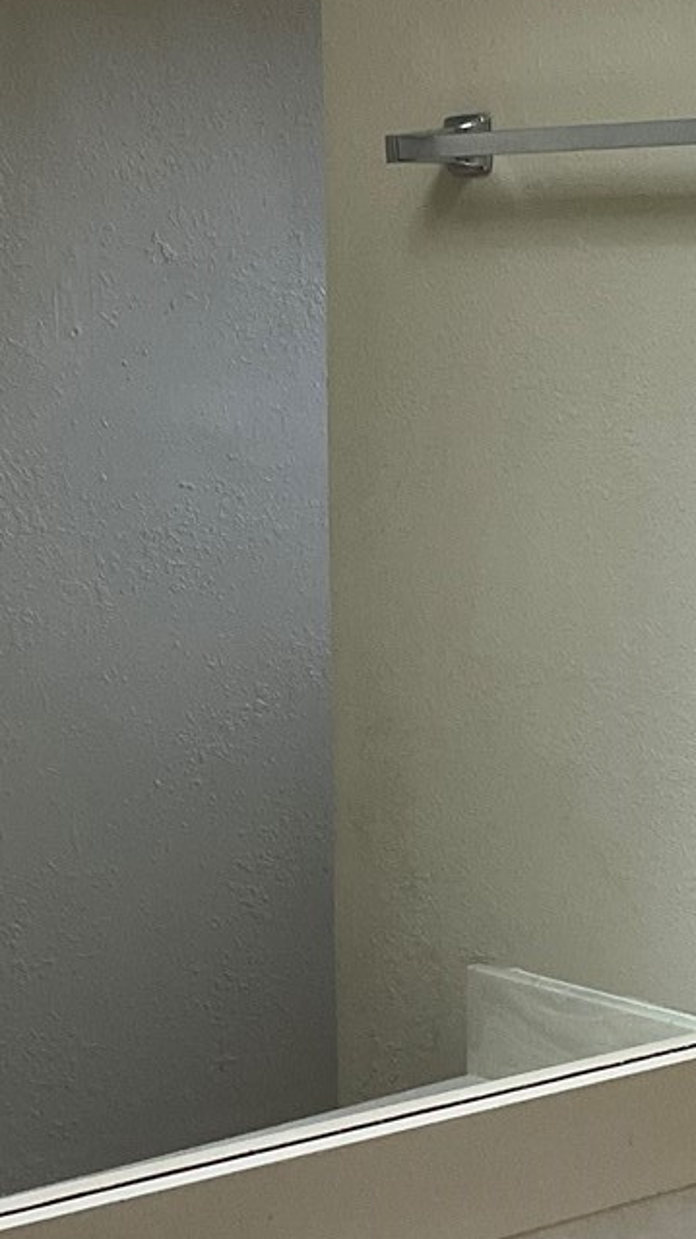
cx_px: 463
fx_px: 3120
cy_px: 778
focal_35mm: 95
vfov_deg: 22.4
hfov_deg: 12.7
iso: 64
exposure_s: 1/120
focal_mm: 3
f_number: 1.8
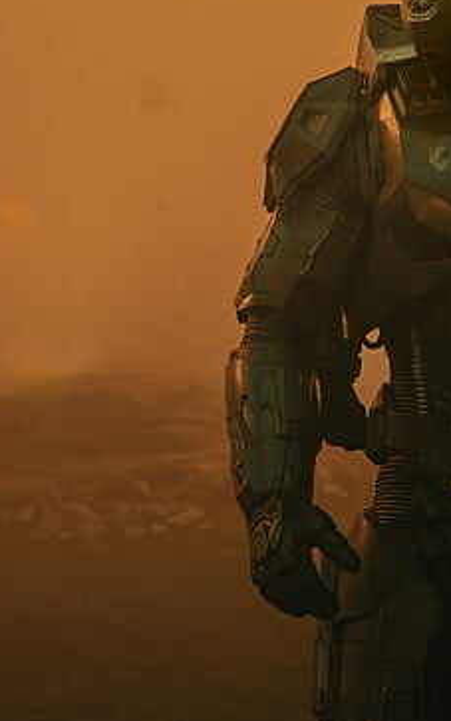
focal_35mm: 110
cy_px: 295
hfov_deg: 11.9
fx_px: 2162
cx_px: 300
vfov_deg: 18.9
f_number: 4.5
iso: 6400
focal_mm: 49
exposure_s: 1/250
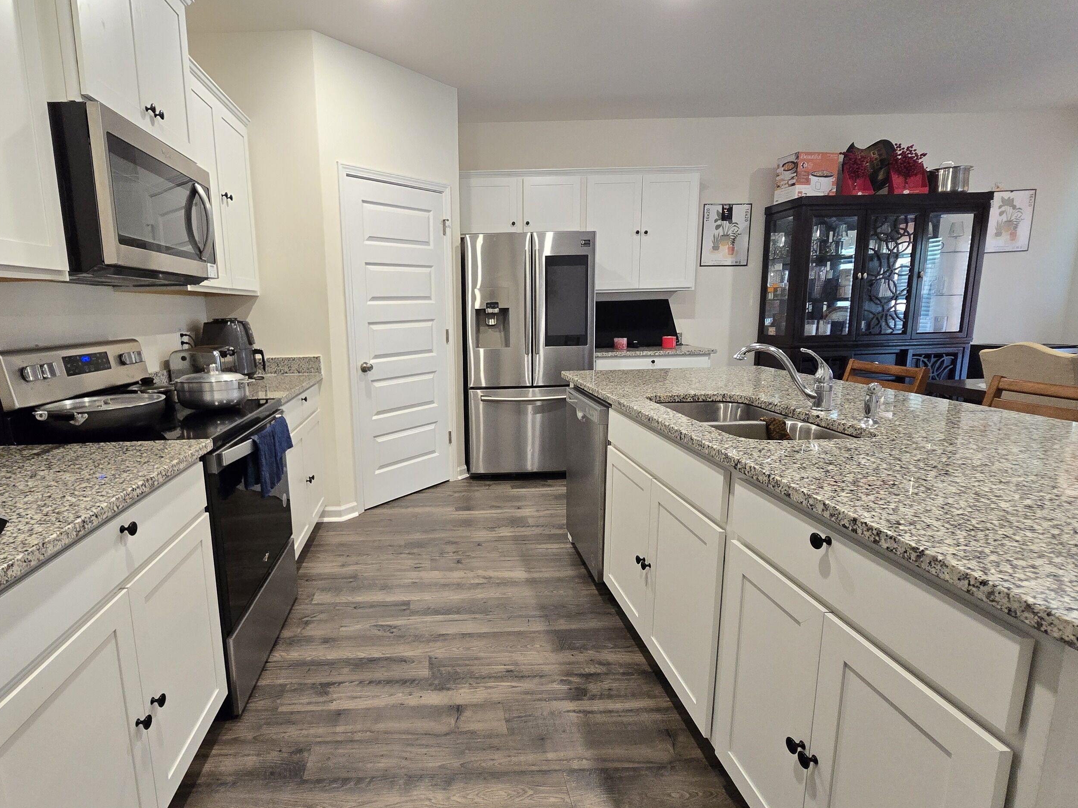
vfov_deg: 78.1
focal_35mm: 16
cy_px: 412
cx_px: 431
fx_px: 498
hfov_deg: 93.3
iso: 640
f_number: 2.2
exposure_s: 1/60
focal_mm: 2.2
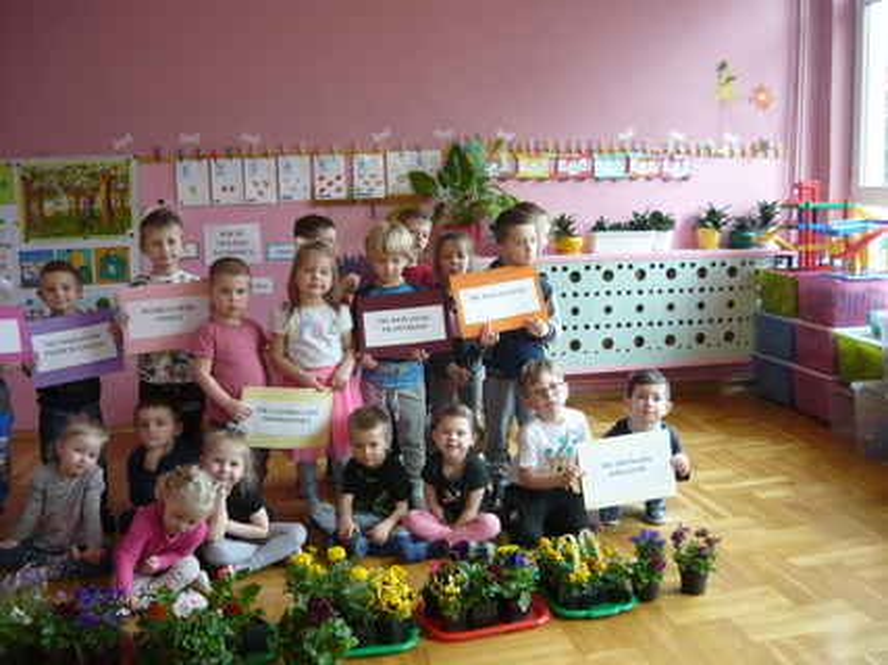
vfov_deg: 42.9
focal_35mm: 33
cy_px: 332
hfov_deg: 55.4
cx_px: 444
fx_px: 846
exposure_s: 1/30
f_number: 2.8
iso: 160
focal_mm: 5.5
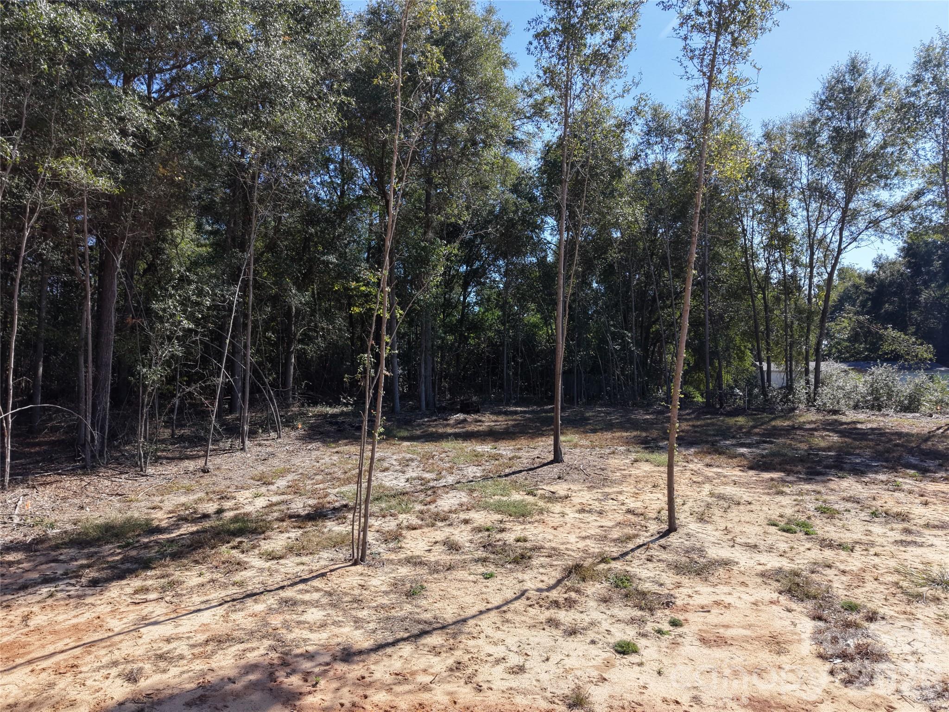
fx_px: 658
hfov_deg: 71.6
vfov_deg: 56.8
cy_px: 356
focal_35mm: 24
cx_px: 474
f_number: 1.8
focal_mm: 8.67
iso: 260
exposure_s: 1/500
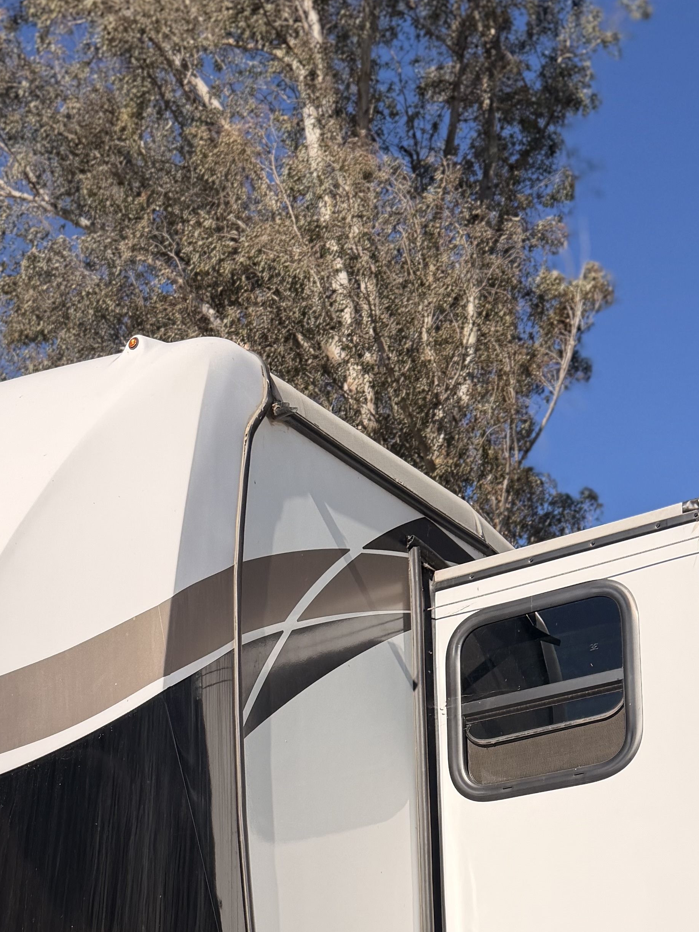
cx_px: 270
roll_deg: -0.3
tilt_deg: +9.3
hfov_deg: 26.0
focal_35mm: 56
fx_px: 1508
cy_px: 992
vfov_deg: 31.1
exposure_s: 1/6711
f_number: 1.78
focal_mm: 6.76
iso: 80
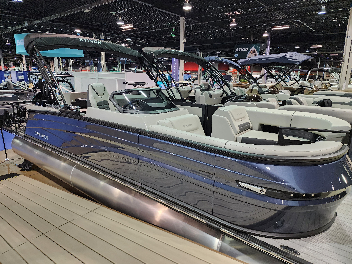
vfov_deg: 58.9
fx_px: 234
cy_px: 132
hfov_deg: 73.9
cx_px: 176
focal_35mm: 23
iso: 400
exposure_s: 1/120
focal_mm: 6.4
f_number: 1.8
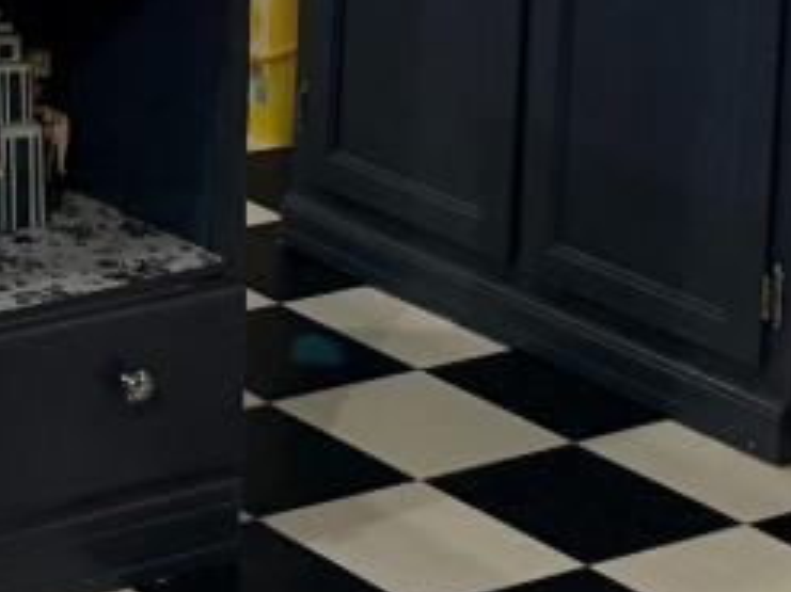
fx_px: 3335
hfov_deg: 12.2
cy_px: -565
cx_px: -733
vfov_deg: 9.5
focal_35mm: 146
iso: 320
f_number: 1.78
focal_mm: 6.76
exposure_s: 1/60
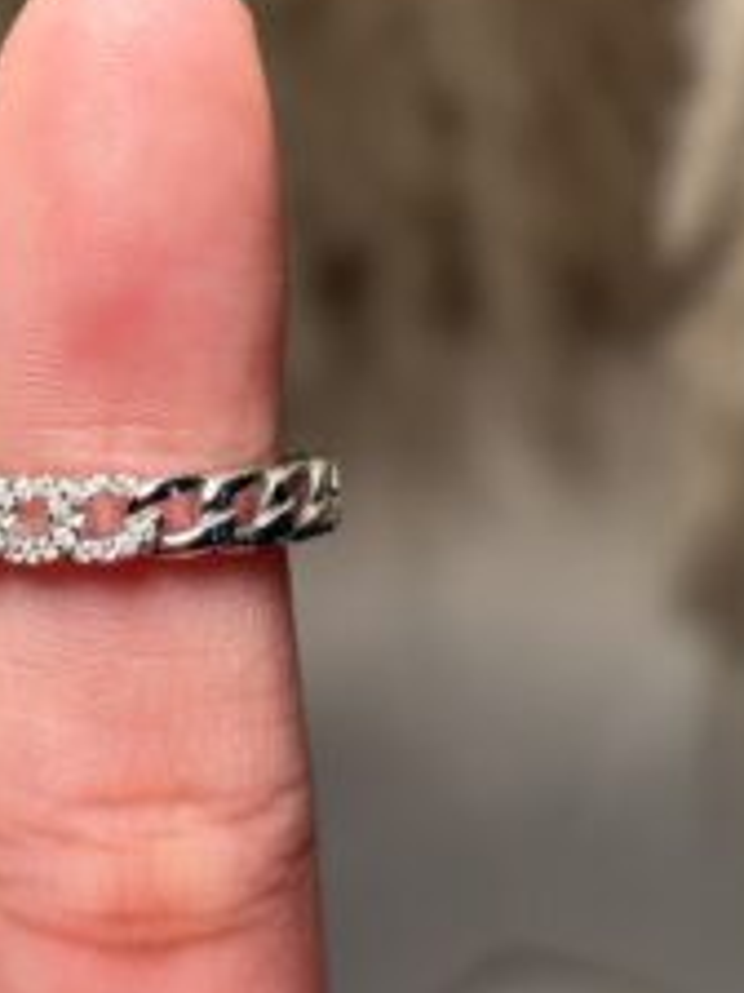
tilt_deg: -52.0
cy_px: 324
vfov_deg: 21.0
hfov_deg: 15.8
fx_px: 2665
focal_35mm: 93
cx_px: 124
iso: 40
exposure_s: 1/50
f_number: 1.6
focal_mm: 5.96
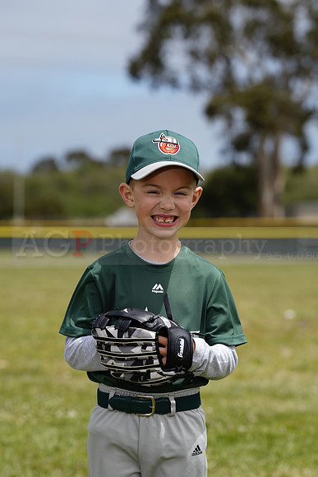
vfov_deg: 15.9
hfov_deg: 10.6
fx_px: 1708
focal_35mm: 129
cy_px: 238
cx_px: 159
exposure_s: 1/400
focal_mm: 129
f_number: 5
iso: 50
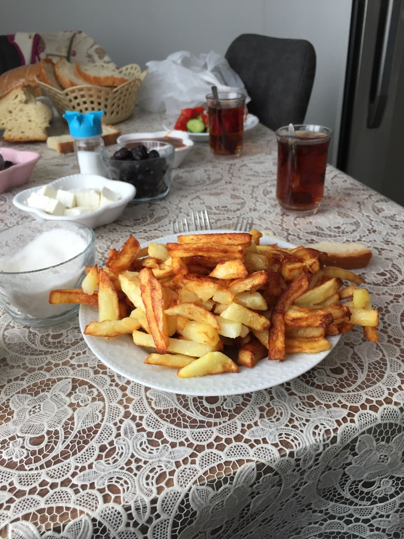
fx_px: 451
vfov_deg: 61.7
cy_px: 270
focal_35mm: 29
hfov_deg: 48.2
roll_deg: +2.7
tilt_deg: -31.2
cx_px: 202
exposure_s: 1/33
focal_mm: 4.15
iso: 32
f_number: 2.2
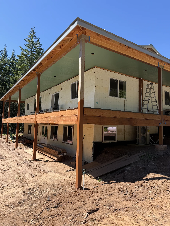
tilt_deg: +5.2
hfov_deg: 56.8
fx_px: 157
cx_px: 85
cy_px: 113
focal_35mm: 24
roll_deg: -1.7
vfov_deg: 71.6
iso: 80
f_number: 1.78
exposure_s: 1/1855
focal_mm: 6.76
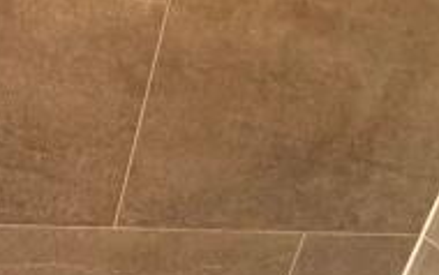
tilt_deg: -47.2
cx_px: -166
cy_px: 788
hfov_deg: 22.4
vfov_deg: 11.3
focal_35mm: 80
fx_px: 958
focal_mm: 2.22
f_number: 2.2
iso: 160
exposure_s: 1/121
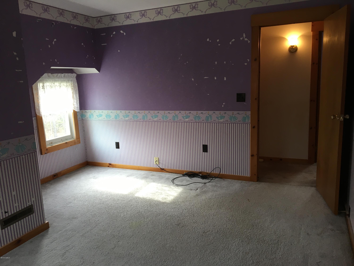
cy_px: 133
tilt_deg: -10.7
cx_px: 177
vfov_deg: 48.2
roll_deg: +2.6
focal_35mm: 29
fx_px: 297
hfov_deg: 61.7
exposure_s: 1/30
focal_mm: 4.15
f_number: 2.2
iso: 32
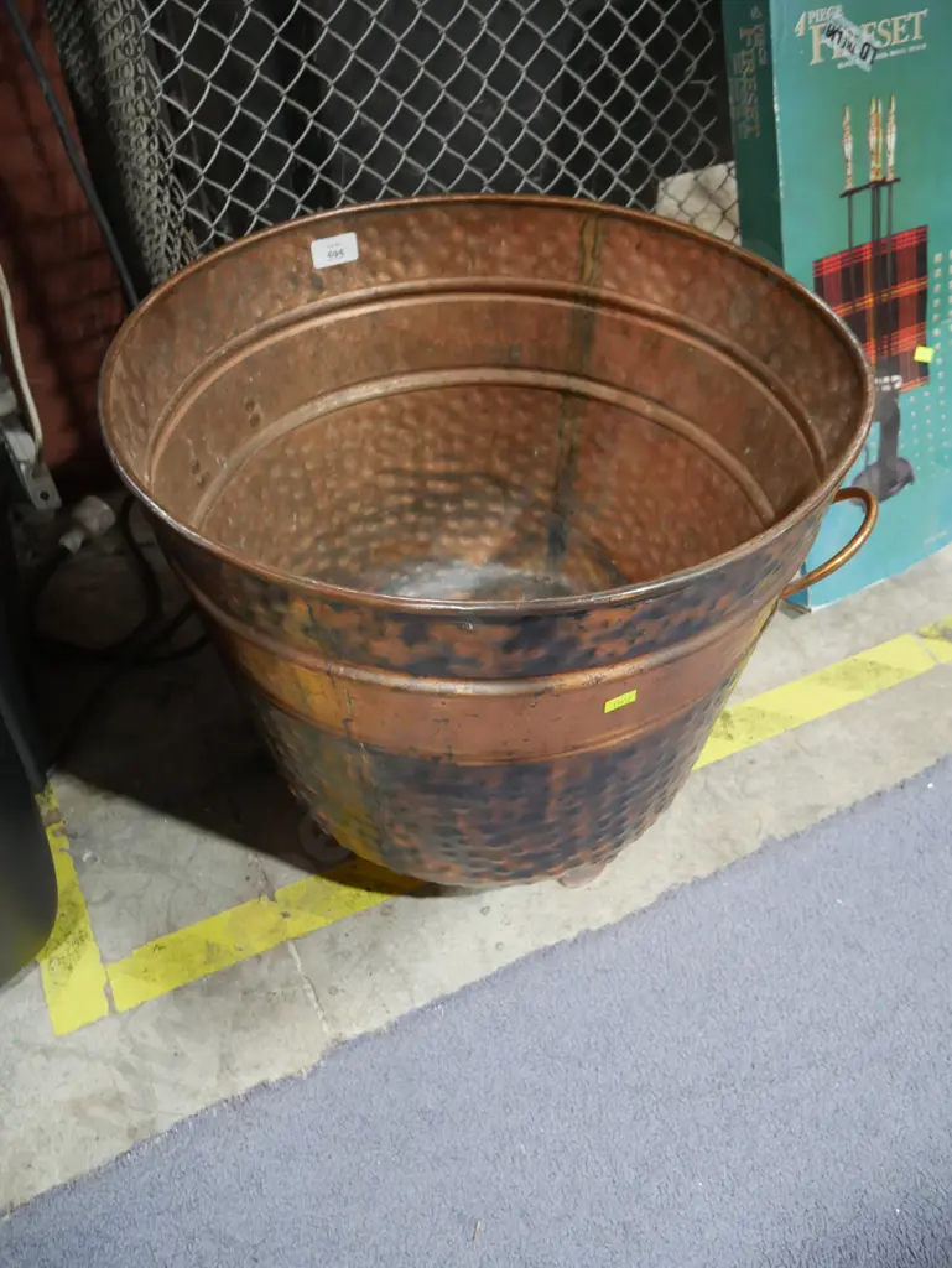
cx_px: 476
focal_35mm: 28
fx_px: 1026
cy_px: 634
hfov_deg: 49.8
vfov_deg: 63.4
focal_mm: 14
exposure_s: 1/60
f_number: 3.5
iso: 1000
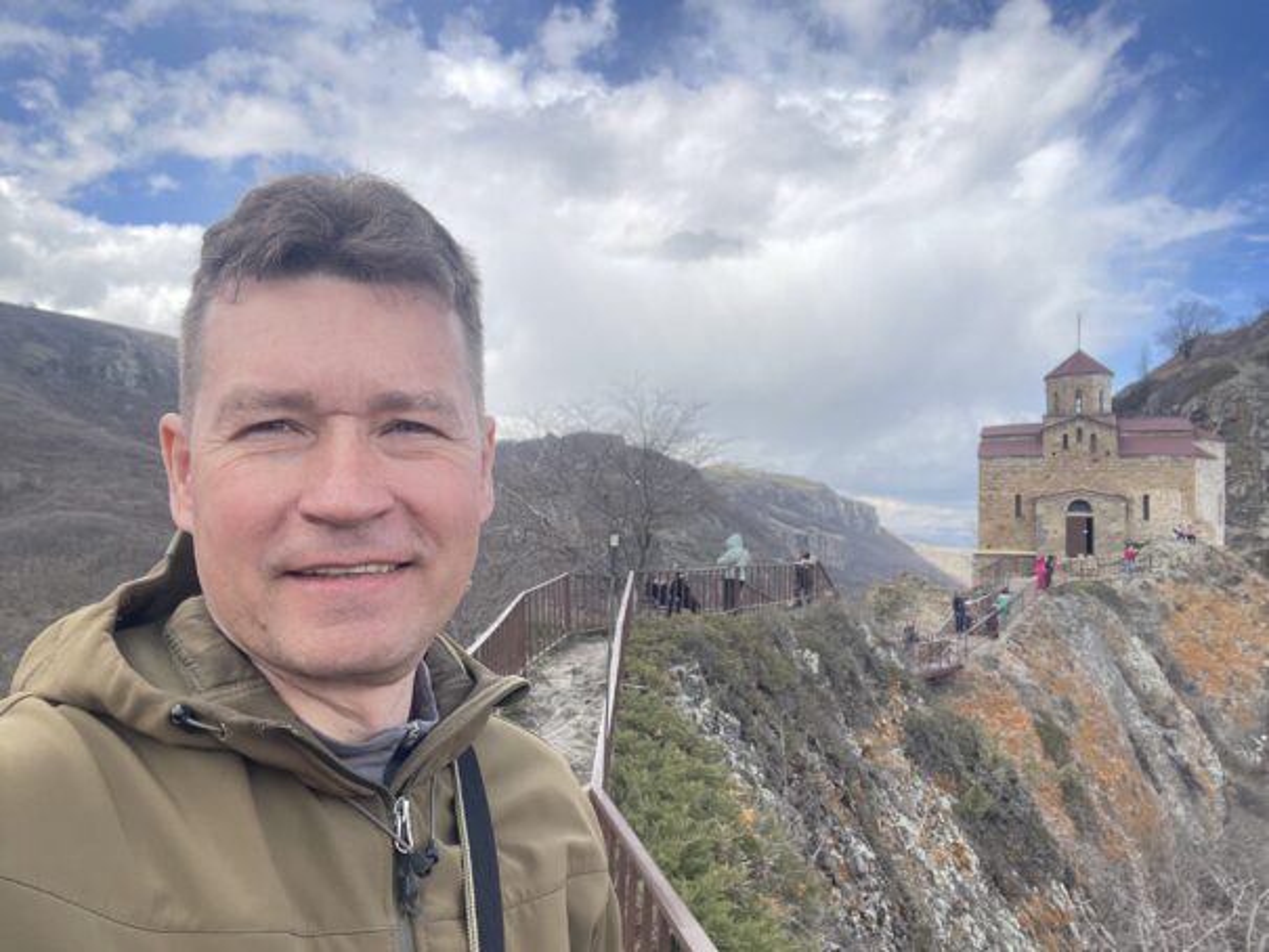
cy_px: 476
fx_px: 843
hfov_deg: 73.9
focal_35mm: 23
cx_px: 634
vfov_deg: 58.9
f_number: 2.2
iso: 25
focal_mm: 2.71
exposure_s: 1/487
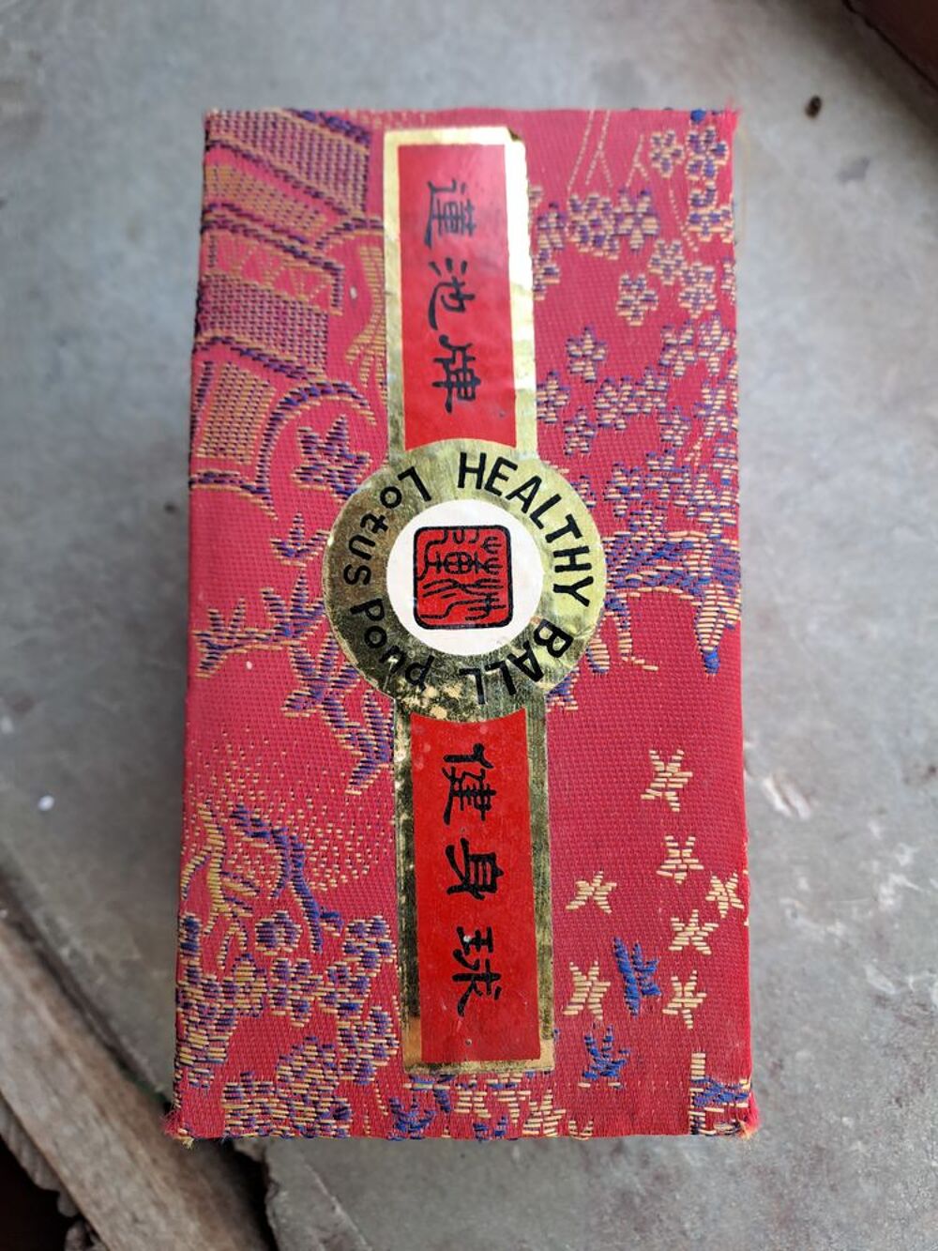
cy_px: 626
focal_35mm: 25
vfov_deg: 69.4
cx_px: 469
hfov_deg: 54.9
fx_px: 903
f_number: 1.8
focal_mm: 4.65
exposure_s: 1/50
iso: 40
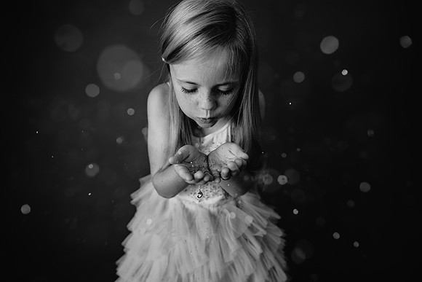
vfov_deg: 53.2
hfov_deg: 73.7
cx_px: 211
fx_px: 281
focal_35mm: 24
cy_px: 141
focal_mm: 24
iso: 100
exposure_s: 1/160
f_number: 2.8
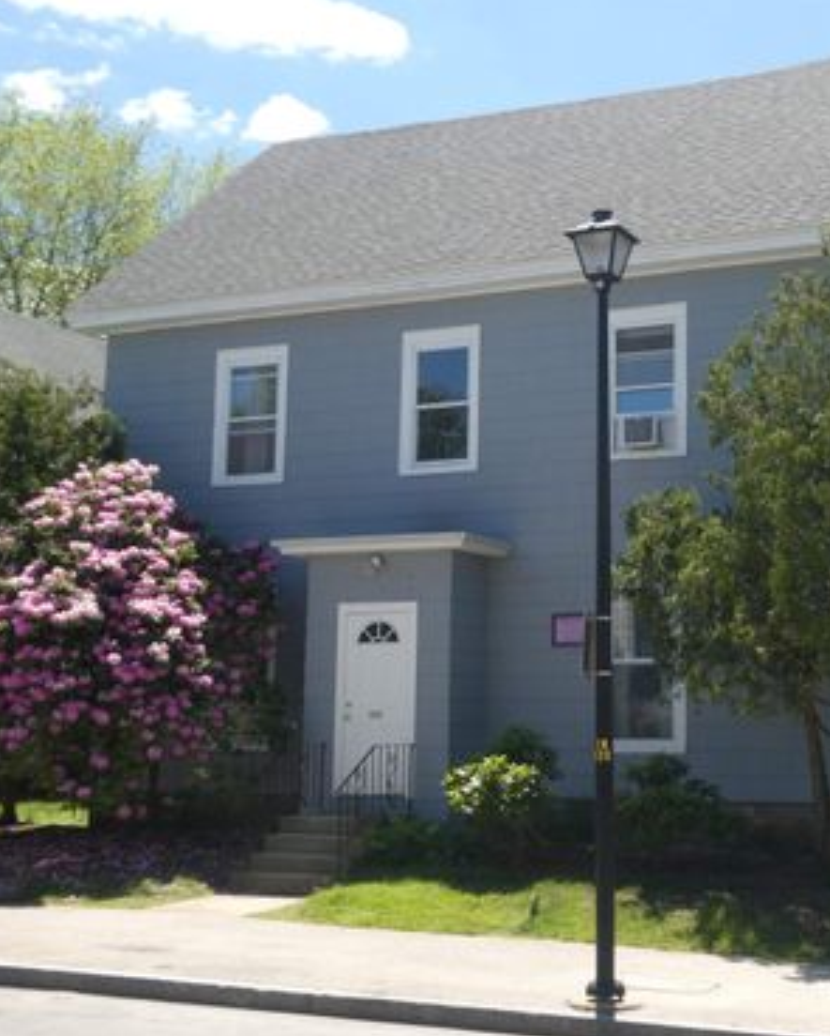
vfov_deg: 35.3
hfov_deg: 28.4
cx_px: 557
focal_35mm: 53
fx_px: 1625
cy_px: 514
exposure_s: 1/800
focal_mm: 7.2
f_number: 3.8
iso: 200
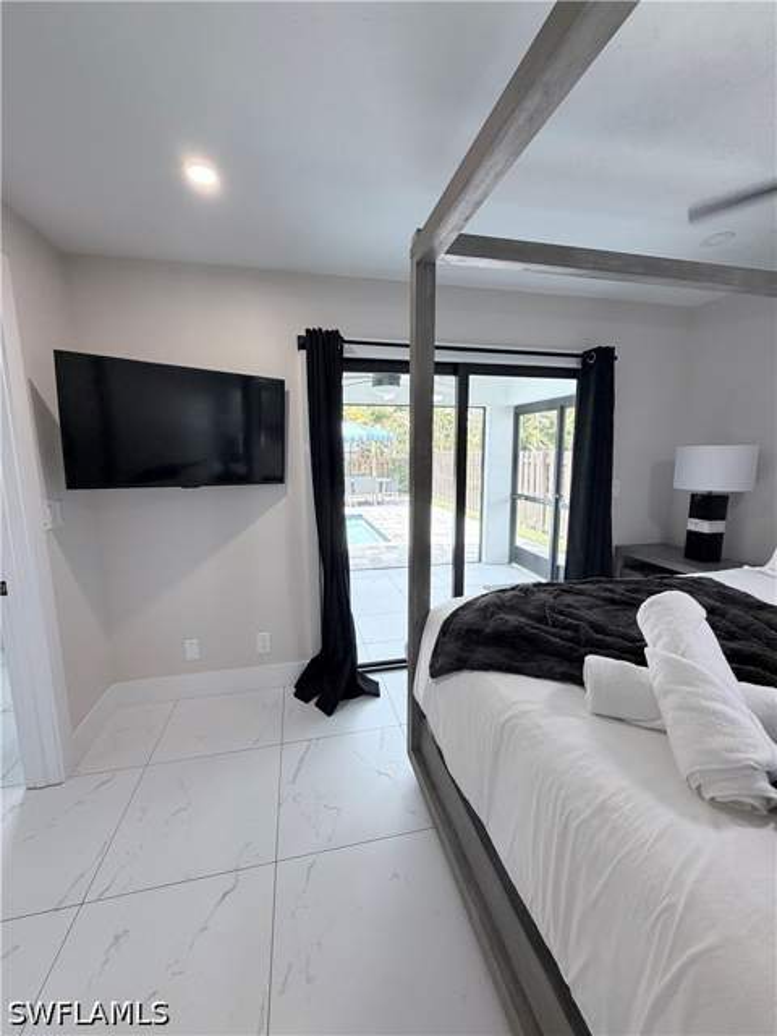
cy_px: 518
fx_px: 419
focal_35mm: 14
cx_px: 388
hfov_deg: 85.7
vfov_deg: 102.1
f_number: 2.2
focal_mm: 2.22
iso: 200
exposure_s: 1/120
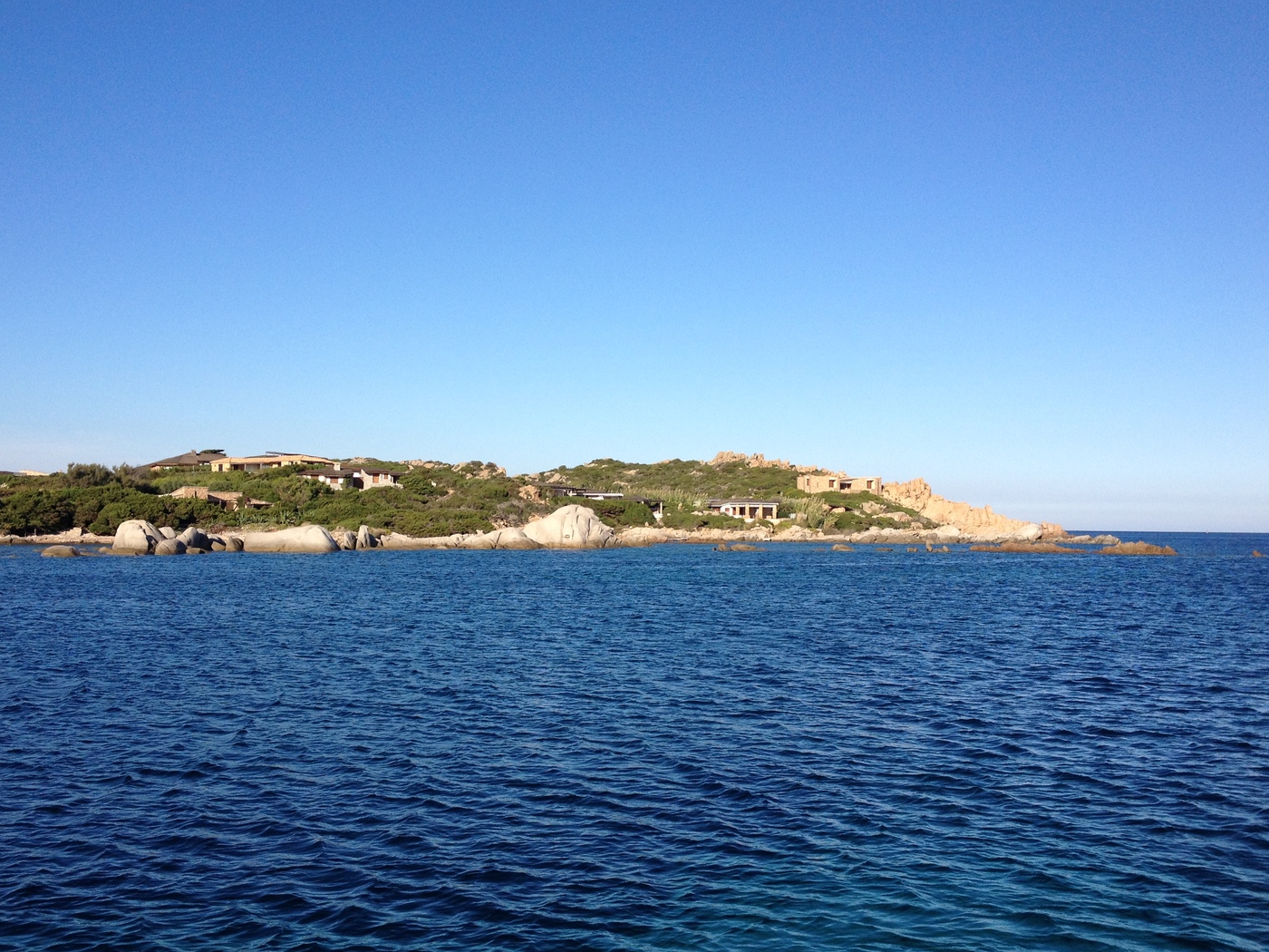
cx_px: 572
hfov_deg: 46.7
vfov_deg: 35.9
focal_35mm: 40
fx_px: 1466
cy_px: 508
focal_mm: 4.28
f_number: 2.4
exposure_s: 1/1842
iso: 64
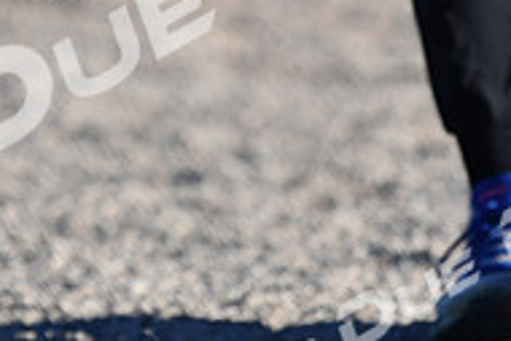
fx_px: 11691
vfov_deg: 1.7
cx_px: 105
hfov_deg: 2.5
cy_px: 31
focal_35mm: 823
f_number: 2.8
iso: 250
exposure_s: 1/4000
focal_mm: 180
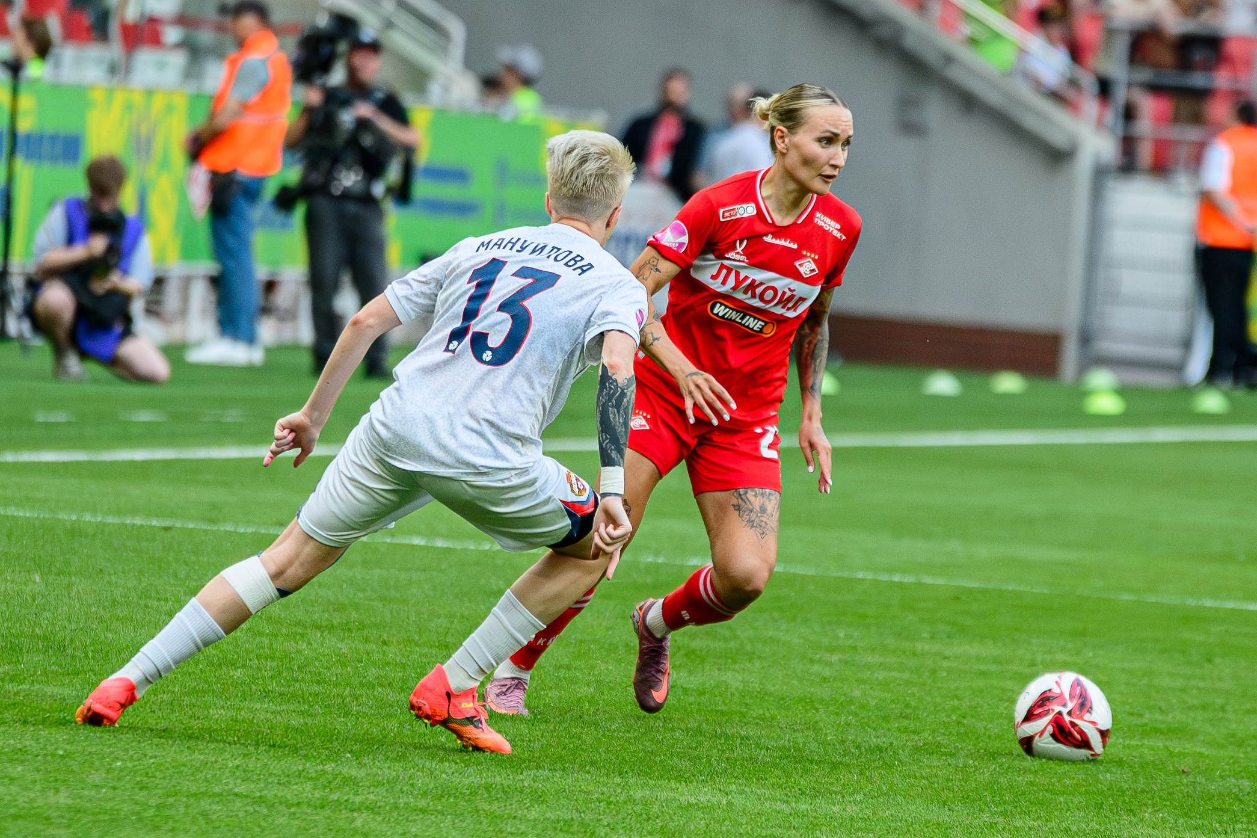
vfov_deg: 2.4
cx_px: 651
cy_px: 333
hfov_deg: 3.6
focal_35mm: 579
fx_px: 20205
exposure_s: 1/4000
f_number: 3.5
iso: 640
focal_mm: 200
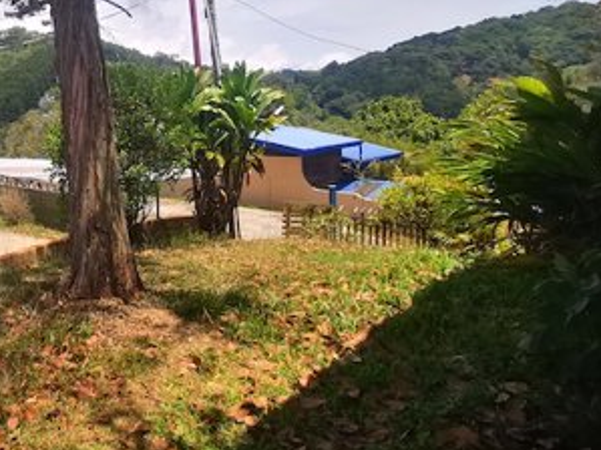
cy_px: 169
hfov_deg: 48.1
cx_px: 55
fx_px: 590
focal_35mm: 34
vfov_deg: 41.5
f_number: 2.2
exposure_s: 1/821
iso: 50
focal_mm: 2.35
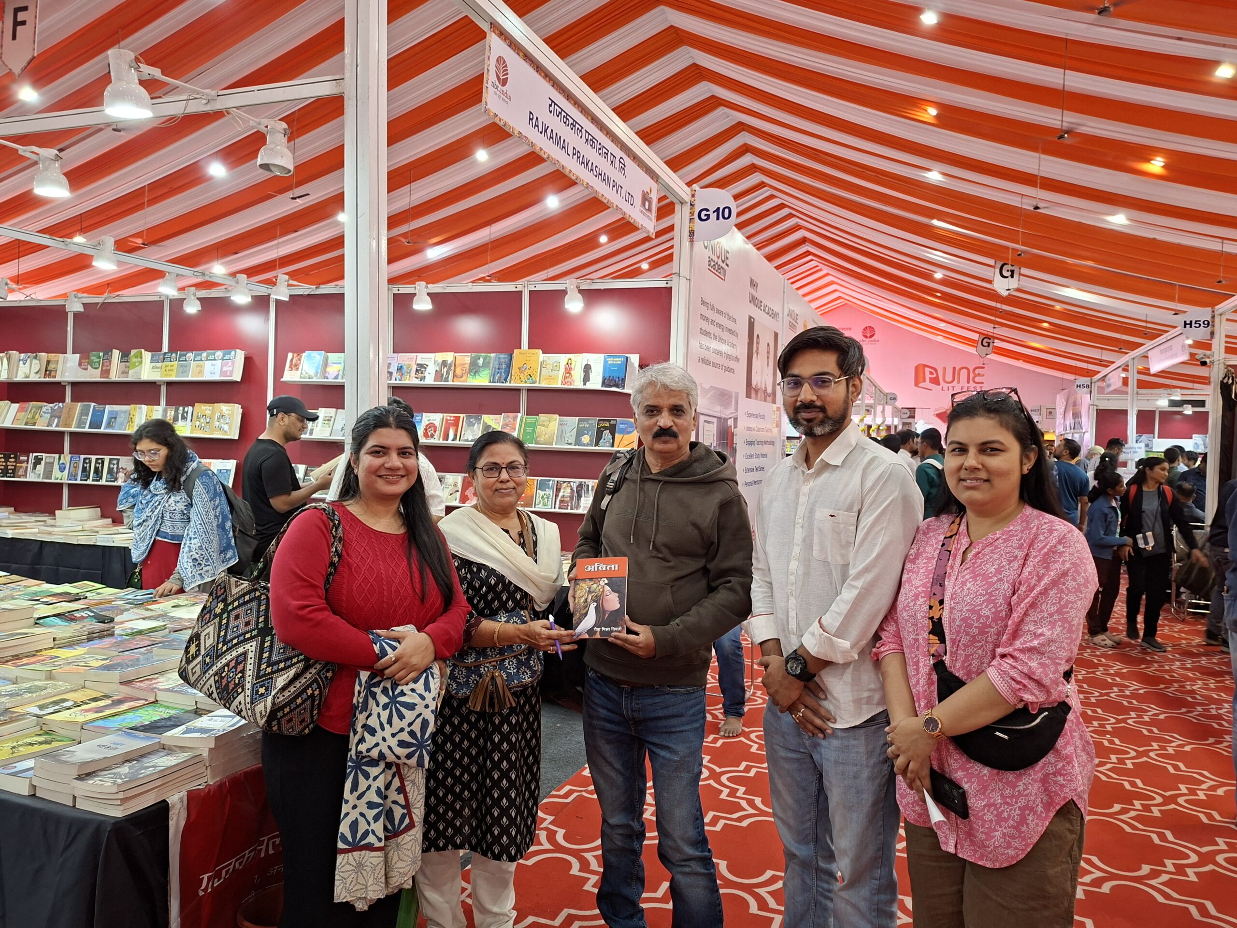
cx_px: 618
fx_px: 822
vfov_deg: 58.9
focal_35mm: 23
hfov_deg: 73.9
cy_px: 464
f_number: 1.8
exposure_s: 1/50
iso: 200
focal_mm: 5.54
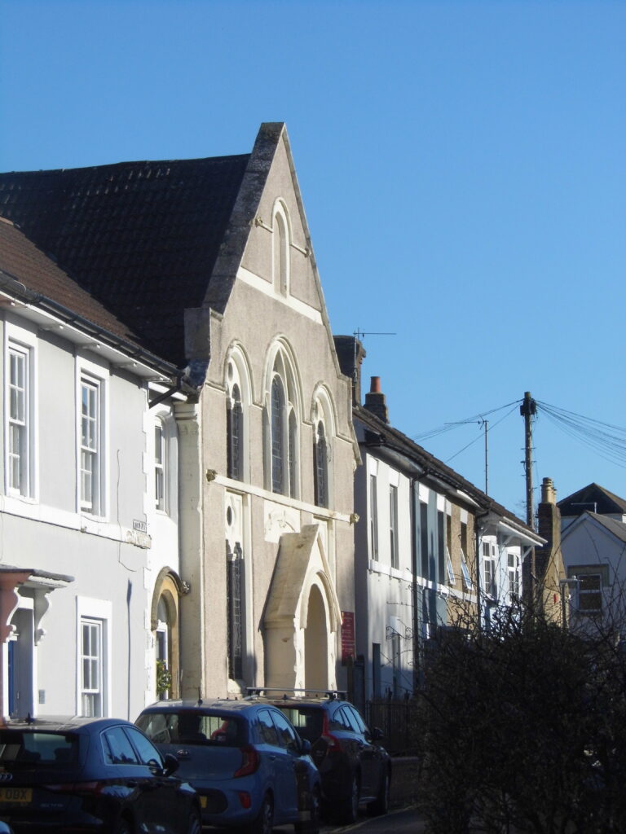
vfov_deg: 16.4
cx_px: 313
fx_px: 2893
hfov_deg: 12.3
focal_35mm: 120
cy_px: 417
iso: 100
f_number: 10.2
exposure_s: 1/200
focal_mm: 21.6
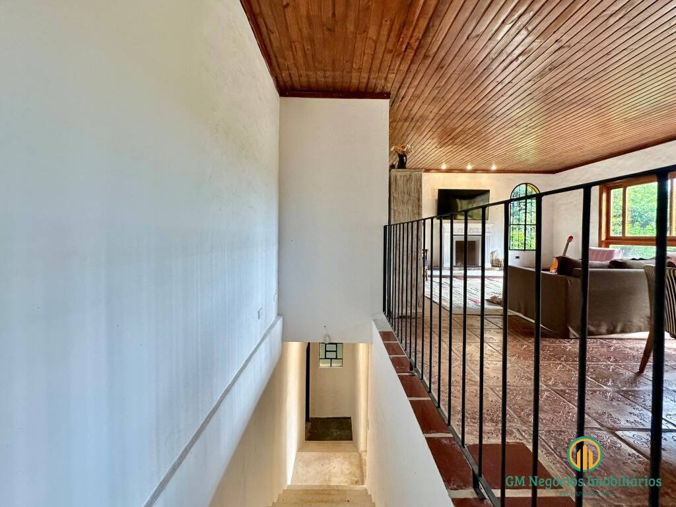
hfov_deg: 102.1
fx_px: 273
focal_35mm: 14
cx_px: 338
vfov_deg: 85.7
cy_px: 254
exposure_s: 1/120
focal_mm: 2.22
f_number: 2.2
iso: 160
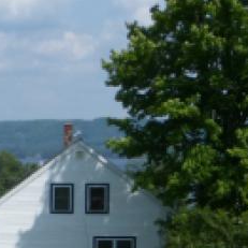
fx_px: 1273
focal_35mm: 157
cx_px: -148
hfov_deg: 10.7
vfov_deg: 11.0
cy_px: 274
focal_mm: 6.9
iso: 100
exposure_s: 1/1300
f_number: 3.9
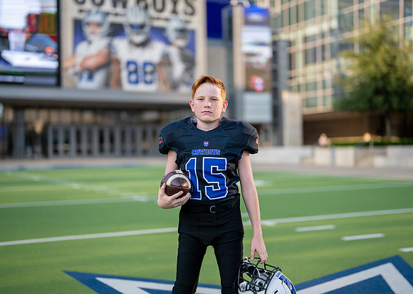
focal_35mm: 54
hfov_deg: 36.0
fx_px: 635
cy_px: 144
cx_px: 208
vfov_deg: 26.2
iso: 100
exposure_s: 1/2000
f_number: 1.2
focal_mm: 50
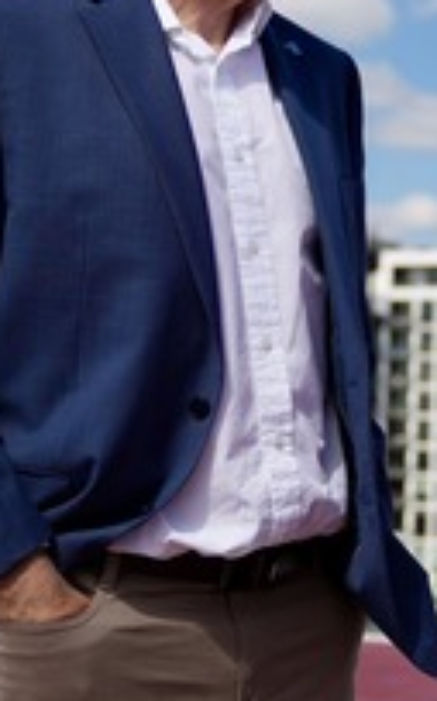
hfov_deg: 13.0
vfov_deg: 21.0
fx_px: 1873
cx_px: 506
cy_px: 170
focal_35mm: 98
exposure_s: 1/4000
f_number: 2.8
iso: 100
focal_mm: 35
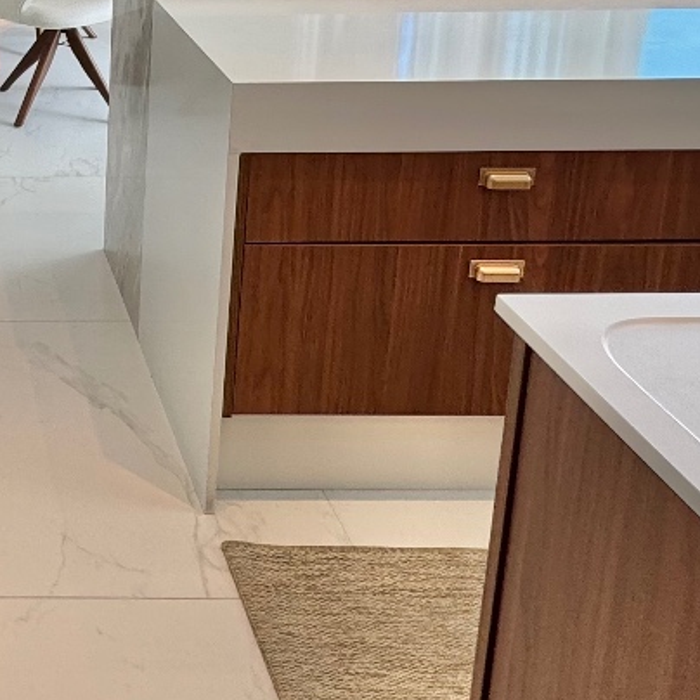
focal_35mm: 46
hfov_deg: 31.3
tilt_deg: -12.0
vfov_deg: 32.7
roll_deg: +1.5
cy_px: -53
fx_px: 1052
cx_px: -128
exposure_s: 1/120
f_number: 2.2
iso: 50
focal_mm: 2.22
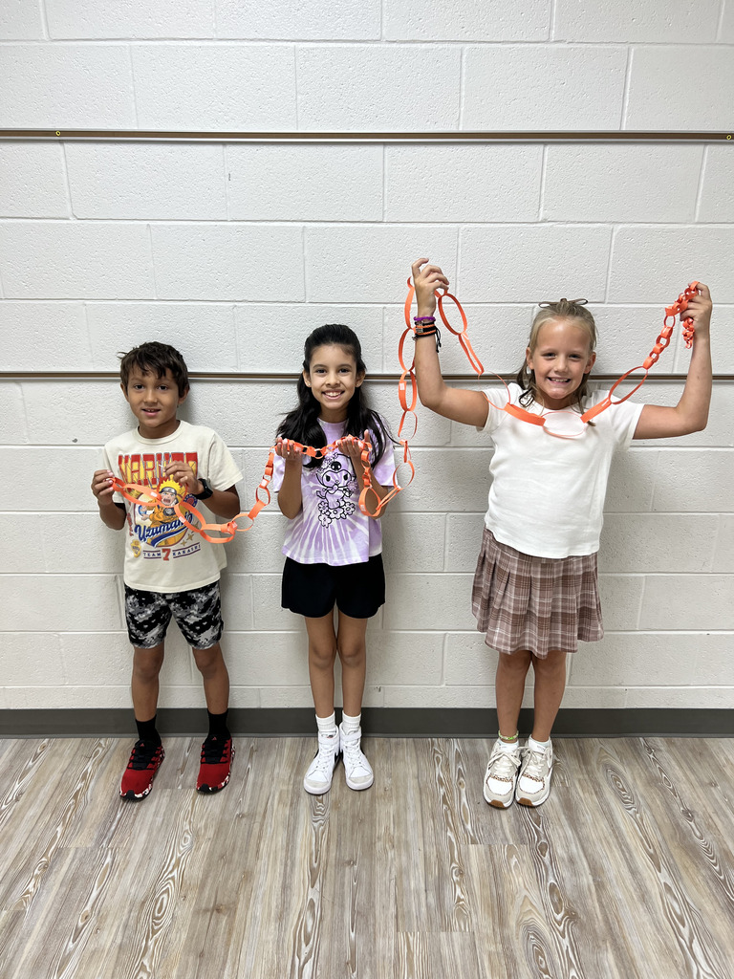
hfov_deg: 53.1
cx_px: 367
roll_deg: -0.1
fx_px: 735
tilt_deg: -20.3
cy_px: 490
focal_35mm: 26
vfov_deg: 67.3
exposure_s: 1/120
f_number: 1.5
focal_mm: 5.7
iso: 100
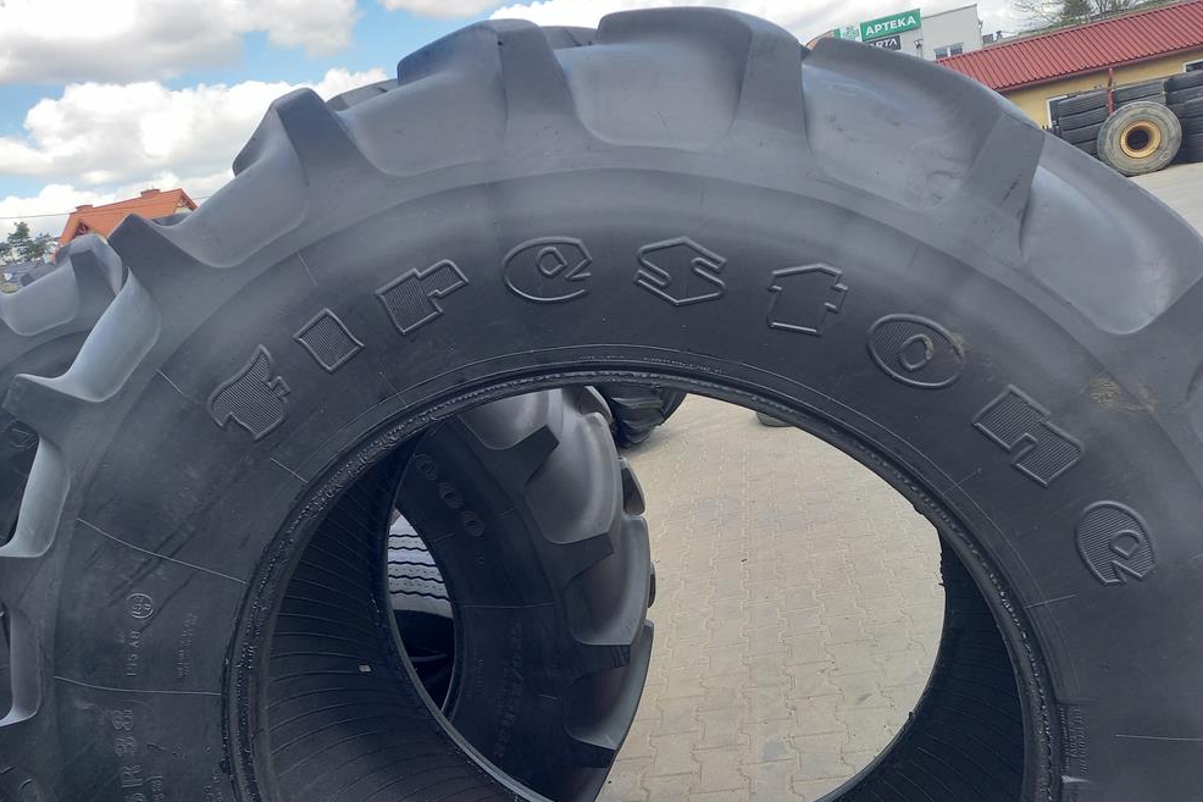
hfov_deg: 67.4
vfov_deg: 47.9
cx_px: 621
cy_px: 383
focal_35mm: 27
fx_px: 902
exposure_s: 1/175
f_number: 1.8
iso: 50
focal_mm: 4.65
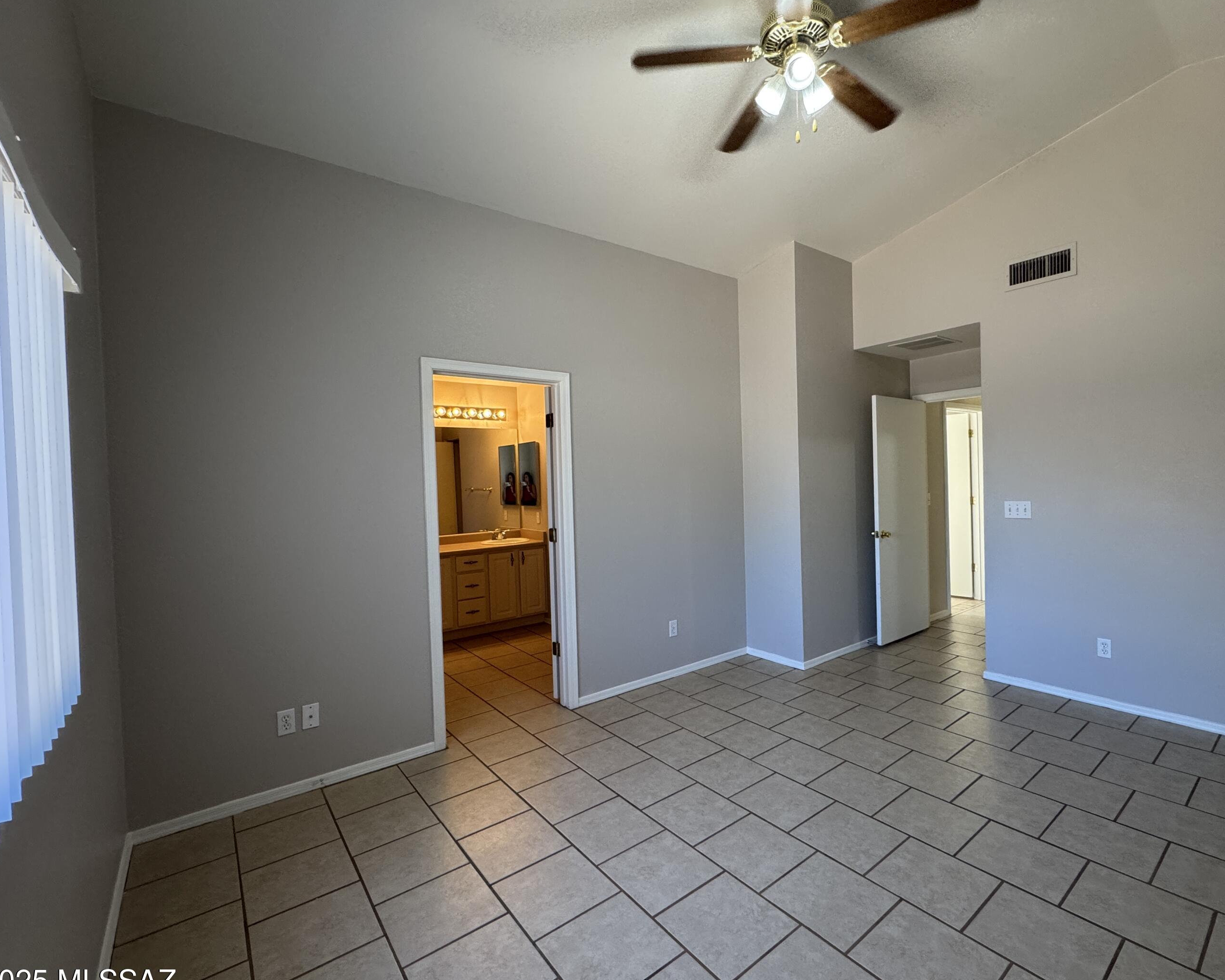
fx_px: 580
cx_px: 674
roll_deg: +1.4
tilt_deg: -1.9
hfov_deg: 92.8
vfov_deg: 80.4
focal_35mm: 16
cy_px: 492
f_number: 2.2
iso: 250
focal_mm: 2.22
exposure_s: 1/120
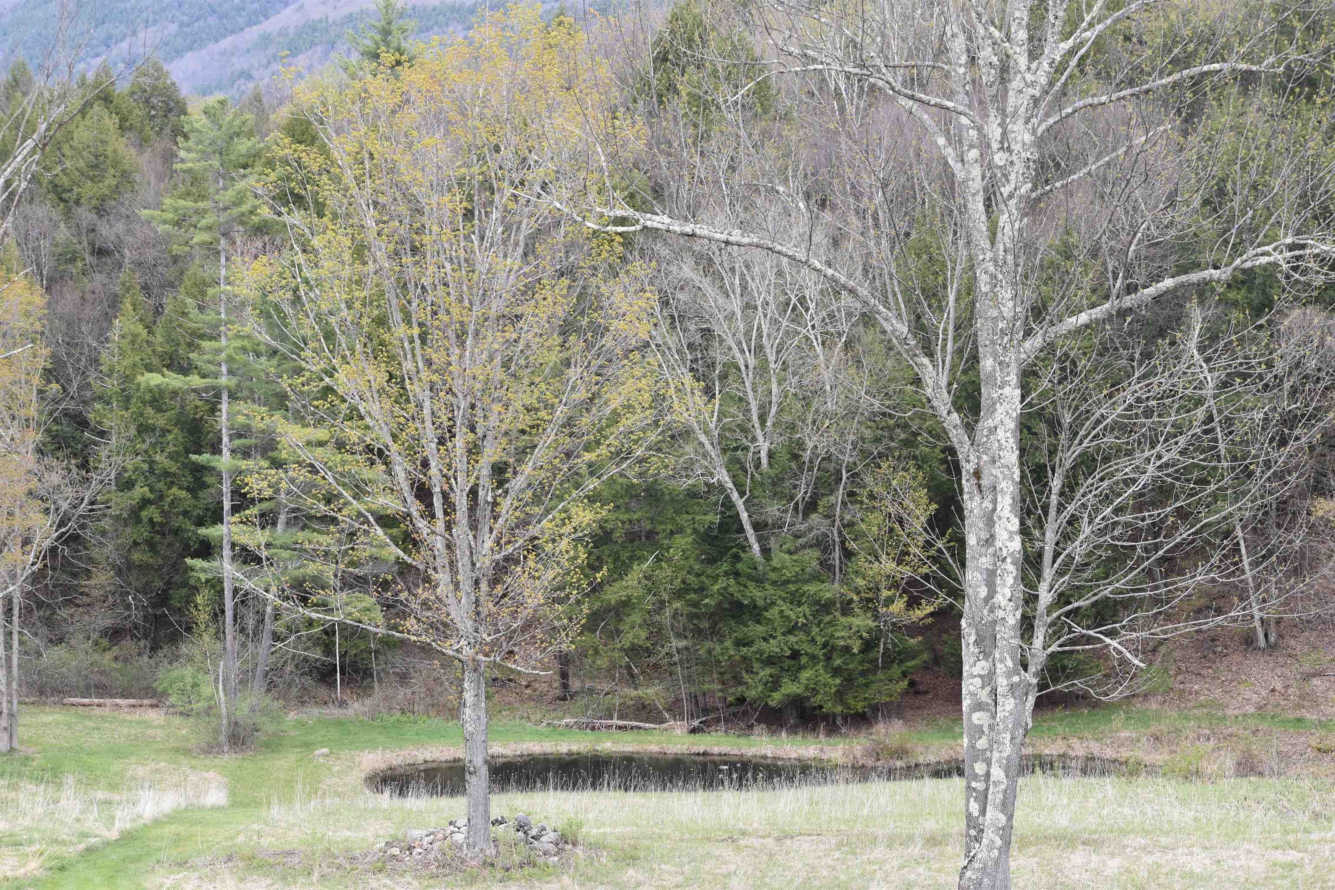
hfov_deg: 24.6
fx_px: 3060
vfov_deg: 16.6
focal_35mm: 82
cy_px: 445
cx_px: 668
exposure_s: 1/200
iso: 400
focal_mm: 55
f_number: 7.1
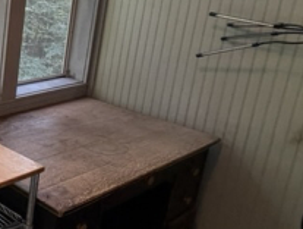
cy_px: 59
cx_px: -134
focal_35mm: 45
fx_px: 395
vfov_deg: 31.7
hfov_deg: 29.2
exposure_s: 1/60
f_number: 2.2
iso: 250
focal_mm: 2.22
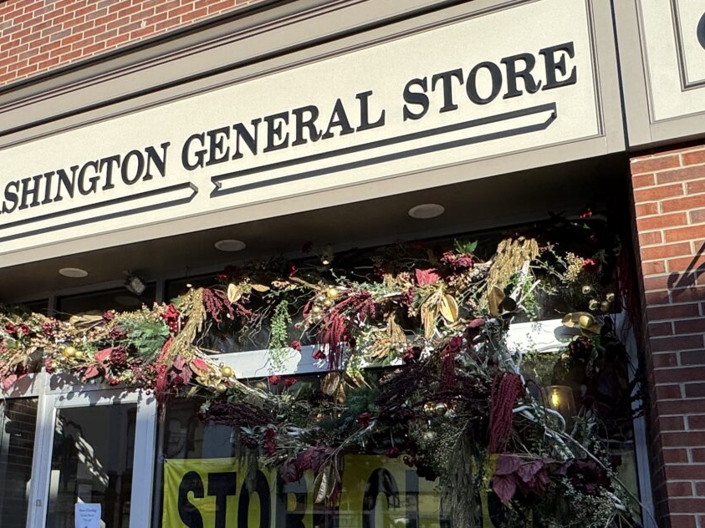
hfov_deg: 53.6
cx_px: 284
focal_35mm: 34
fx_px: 692
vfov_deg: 40.9
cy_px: 376
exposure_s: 1/889
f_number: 2.2
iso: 40
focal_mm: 2.22
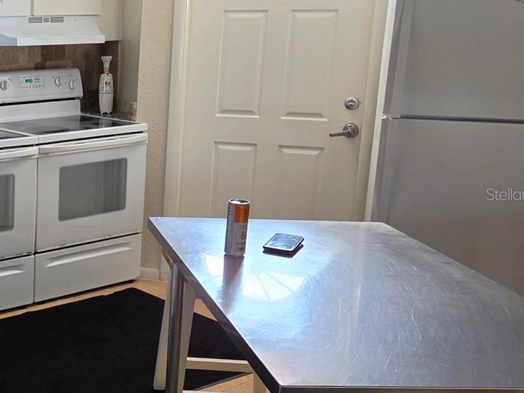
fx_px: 818
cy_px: 194
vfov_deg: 27.0
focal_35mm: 54
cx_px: -57
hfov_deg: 31.4
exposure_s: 1/120
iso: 320
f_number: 1.8
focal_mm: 5.4
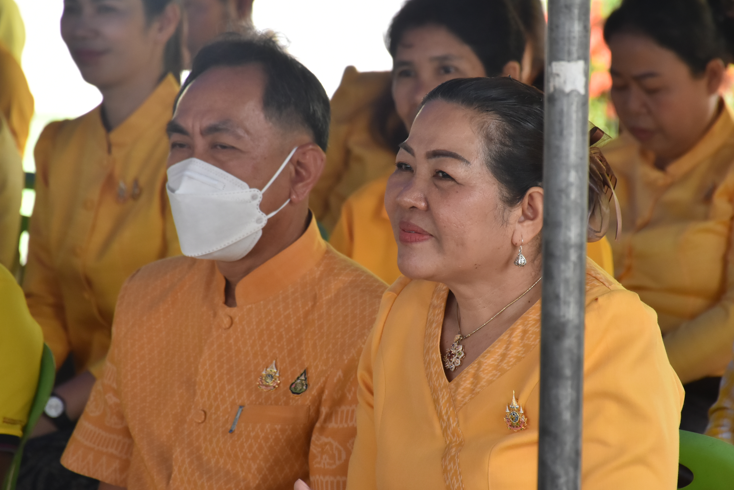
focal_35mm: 252
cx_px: 405
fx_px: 5137
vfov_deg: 5.5
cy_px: 245
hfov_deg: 8.2
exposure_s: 1/250
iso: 800
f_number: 5.6
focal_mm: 140
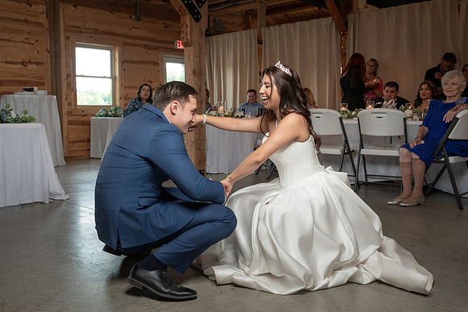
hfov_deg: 61.9
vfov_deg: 43.6
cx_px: 234
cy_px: 156
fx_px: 390
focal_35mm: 30
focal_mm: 30
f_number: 5.6
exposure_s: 1/200
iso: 2000
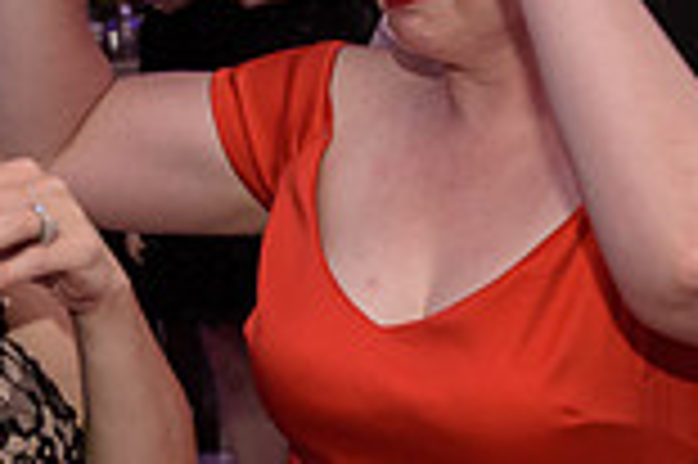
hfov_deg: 13.7
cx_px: 356
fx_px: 2905
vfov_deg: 9.1
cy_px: 74
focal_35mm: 150
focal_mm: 40
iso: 1600
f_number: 3.2
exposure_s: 1/125
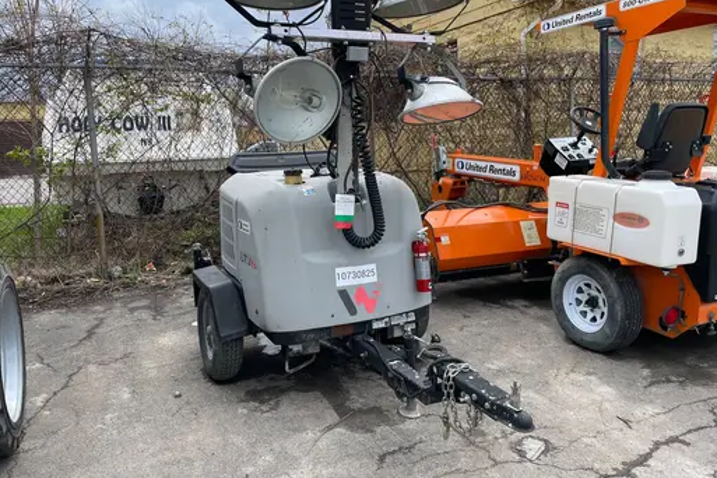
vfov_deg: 44.9
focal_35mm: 29
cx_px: 341
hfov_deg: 63.6
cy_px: 210
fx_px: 578
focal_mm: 4.2
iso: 50
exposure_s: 1/1855
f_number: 1.6
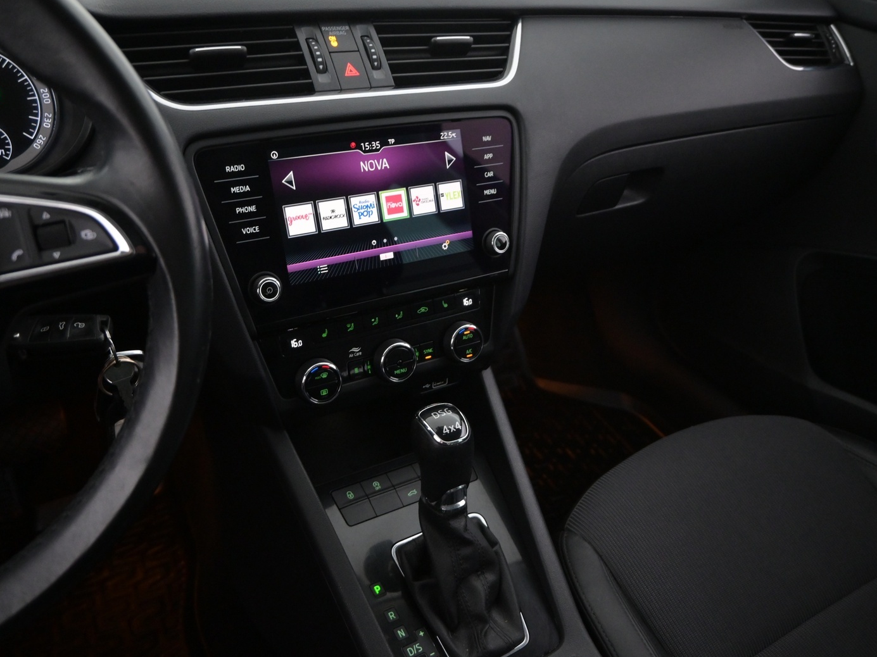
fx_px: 684
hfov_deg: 65.3
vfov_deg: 51.3
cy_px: 327
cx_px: 417
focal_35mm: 27
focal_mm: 16
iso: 2500
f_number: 3.5
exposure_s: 1/50
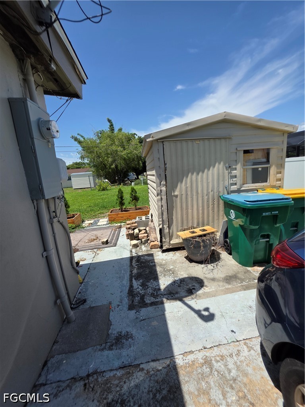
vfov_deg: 106.2
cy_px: 204
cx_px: 152
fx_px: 153
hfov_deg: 89.9
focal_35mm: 13
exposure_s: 1/2296
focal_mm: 2.2
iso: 40
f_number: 1.9
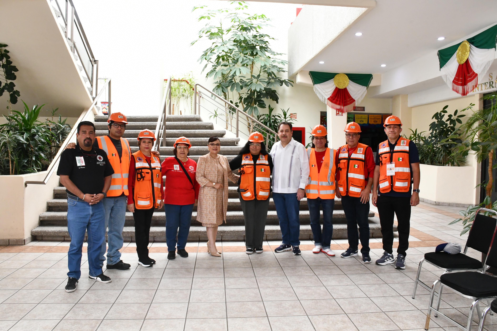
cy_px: 166
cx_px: 248
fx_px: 373
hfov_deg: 67.4
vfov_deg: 47.9
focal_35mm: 27
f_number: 16
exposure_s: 1/50
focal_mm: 18
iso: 2500
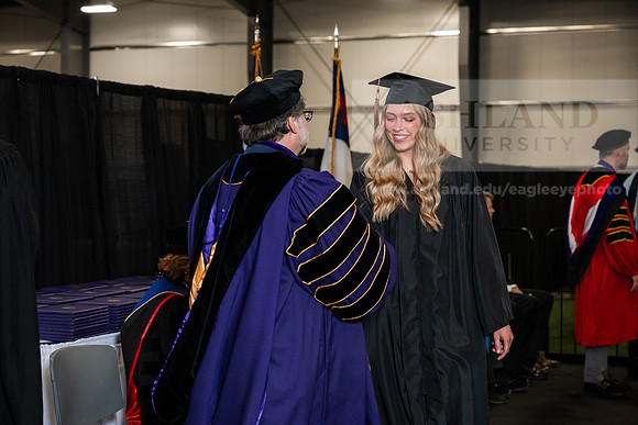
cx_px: 319
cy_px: 212
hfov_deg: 28.8
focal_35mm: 70
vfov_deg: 19.5
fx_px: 1241
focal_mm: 70
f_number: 4.5
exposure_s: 1/200
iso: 1250
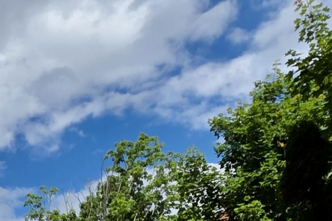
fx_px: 443
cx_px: -128
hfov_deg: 30.0
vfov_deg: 24.9
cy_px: 275
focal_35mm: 48
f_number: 1.9
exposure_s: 1/3697
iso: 40
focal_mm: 2.2
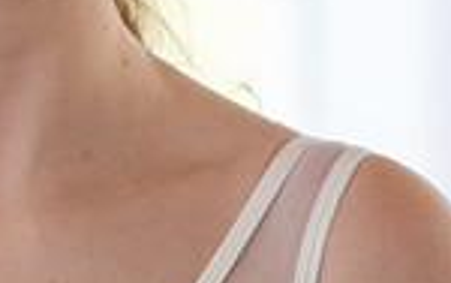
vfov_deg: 3.6
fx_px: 4428
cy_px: -238
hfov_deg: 5.8
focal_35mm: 360
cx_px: -69
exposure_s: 1/800
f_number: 3.2
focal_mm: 75
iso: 800
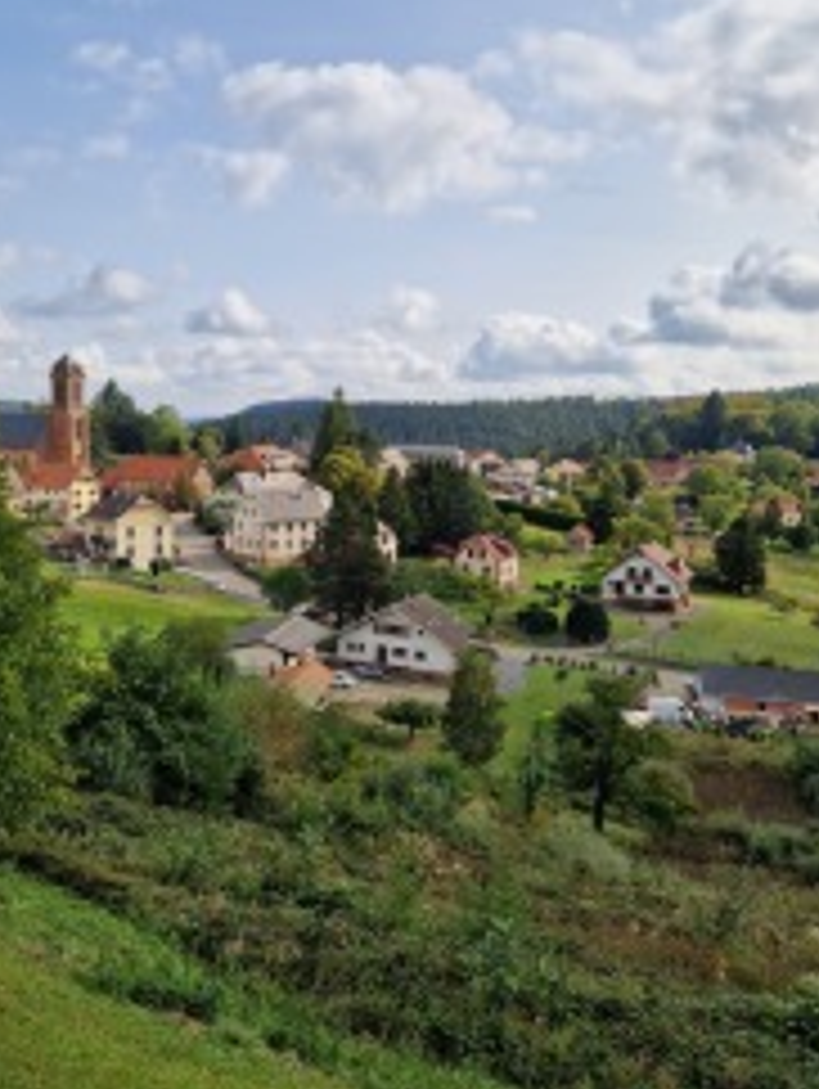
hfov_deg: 37.7
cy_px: 558
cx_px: 360
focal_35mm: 38
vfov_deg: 48.9
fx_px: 1197
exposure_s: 1/2376
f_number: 1.8
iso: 50
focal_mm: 5.4
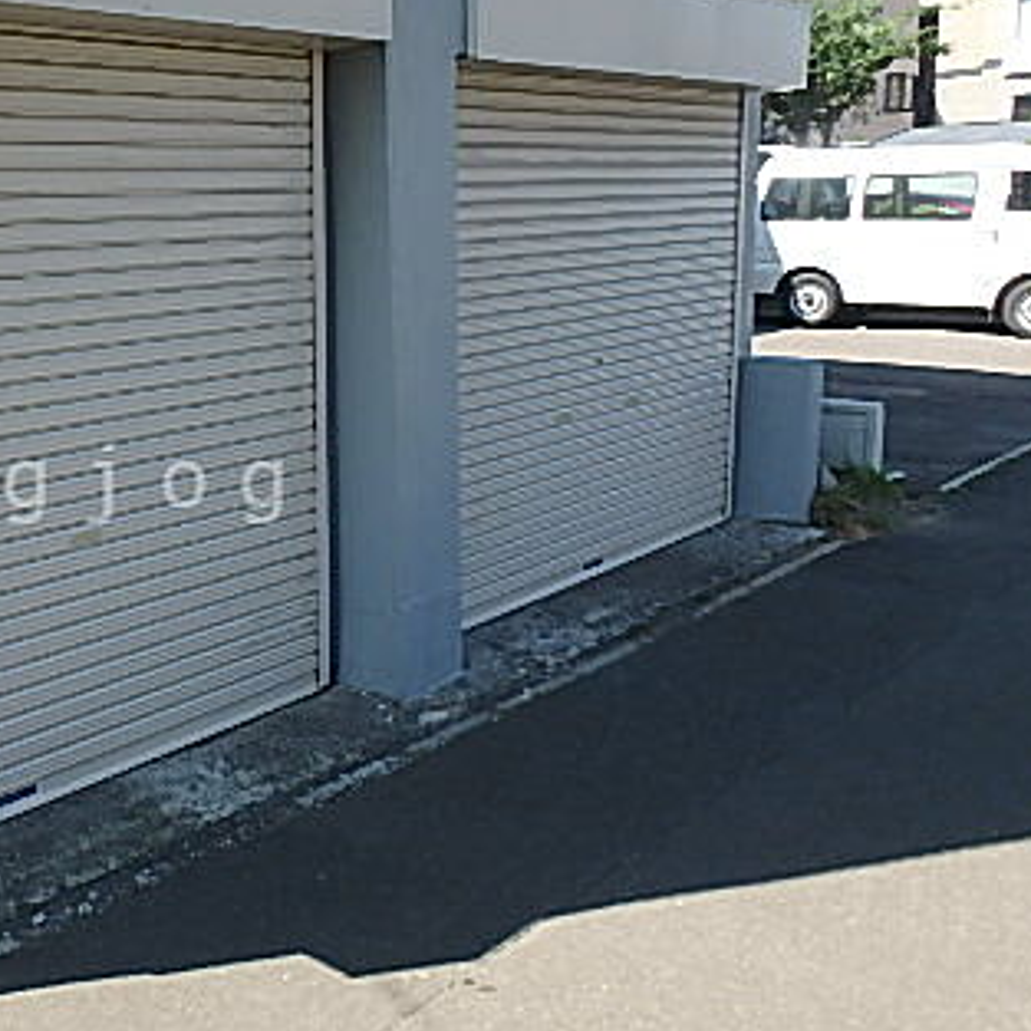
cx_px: 76
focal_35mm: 38
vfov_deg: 43.8
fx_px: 1280
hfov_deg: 40.1
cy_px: 484
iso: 125
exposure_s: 1/400
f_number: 3.5
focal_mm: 3.7
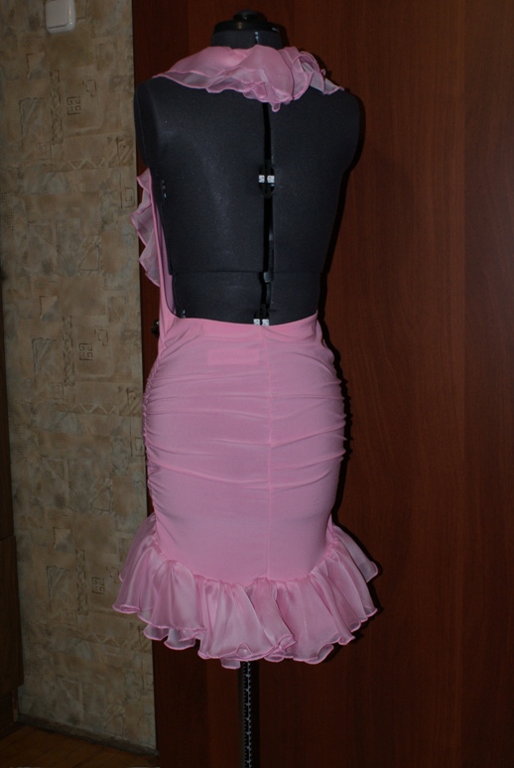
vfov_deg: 43.6
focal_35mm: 45
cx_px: 257
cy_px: 384
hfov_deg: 29.9
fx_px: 961
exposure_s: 1/60
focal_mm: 30
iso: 400
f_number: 5.6
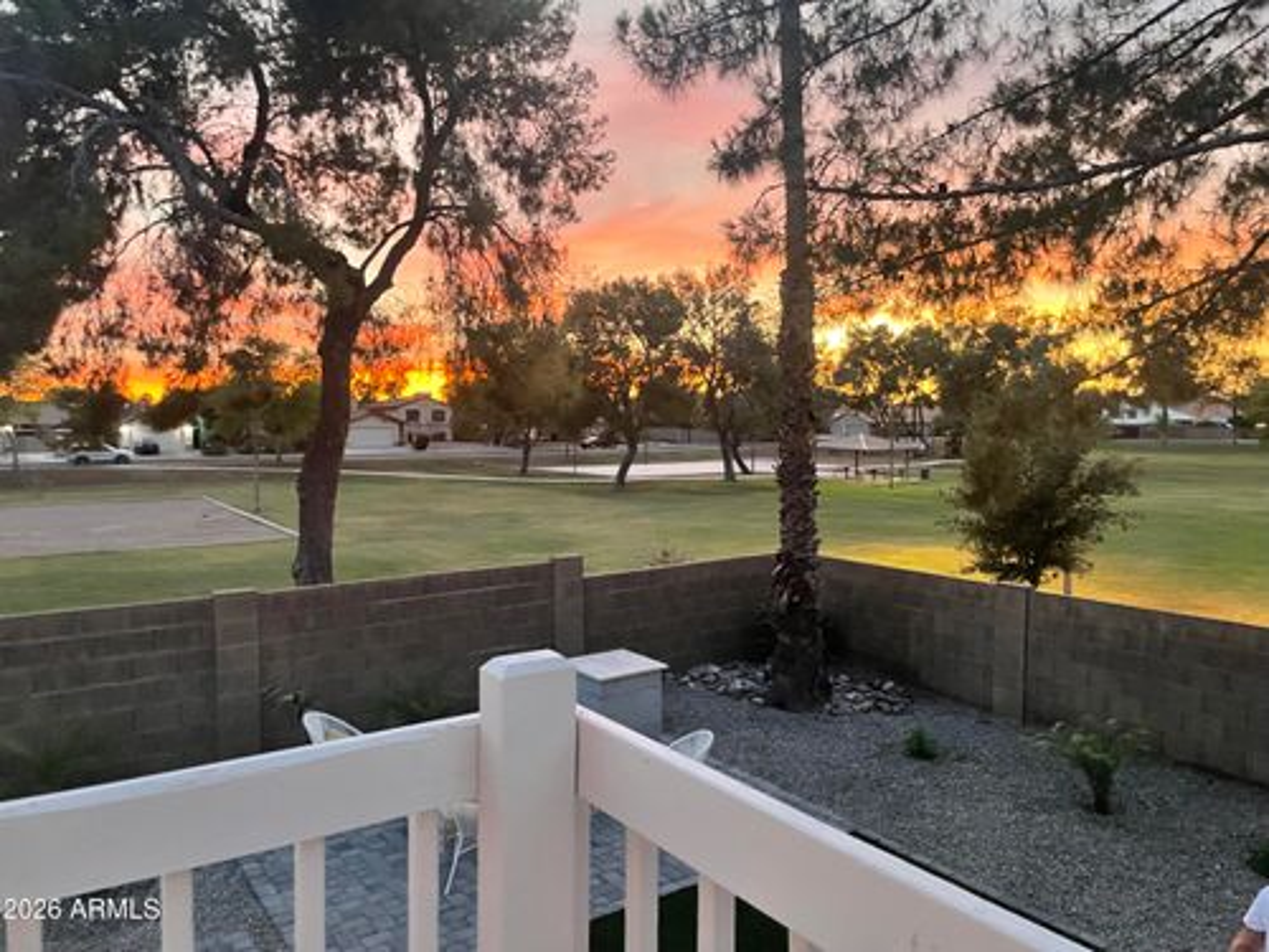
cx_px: 634
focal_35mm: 26
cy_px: 476
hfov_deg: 67.3
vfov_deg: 53.1
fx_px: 953
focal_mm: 4.2
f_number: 1.6
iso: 500
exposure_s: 1/51
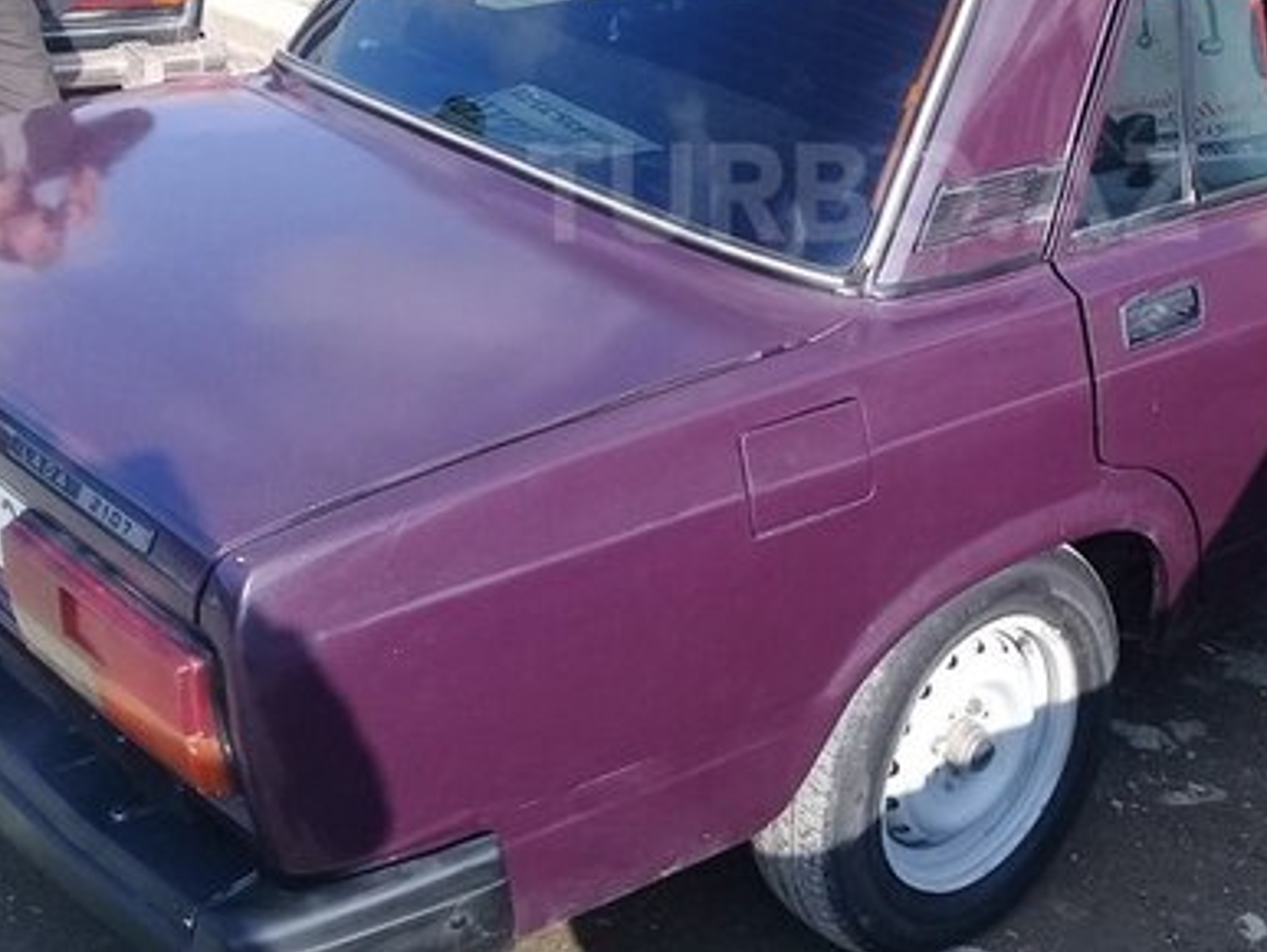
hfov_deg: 35.7
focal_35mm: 53
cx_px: 863
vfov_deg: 27.0
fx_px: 1941
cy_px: 192
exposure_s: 1/524
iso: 50
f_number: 2.2
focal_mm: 3.3
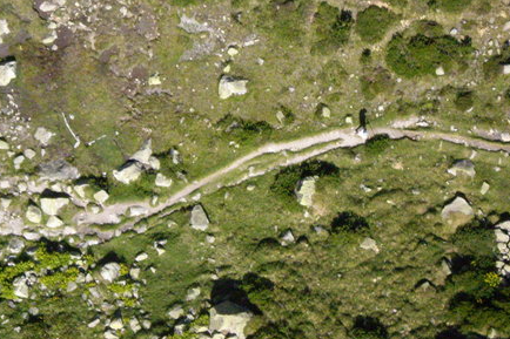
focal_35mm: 210
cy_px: 27
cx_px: 227
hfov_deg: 9.8
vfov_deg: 6.5
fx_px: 2974
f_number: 8.3
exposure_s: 1/500
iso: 400
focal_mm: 18.6
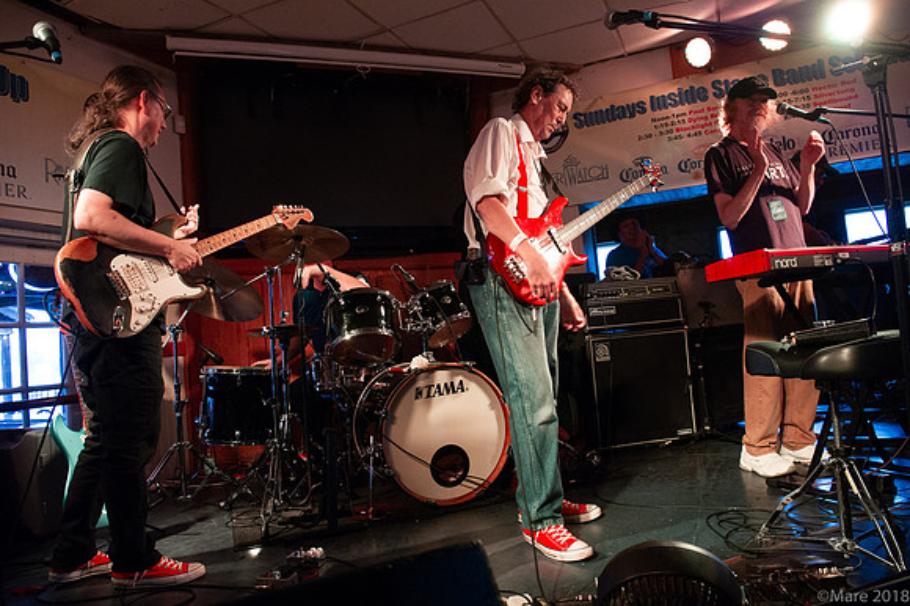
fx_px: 606
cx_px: 455
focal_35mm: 24
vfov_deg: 53.1
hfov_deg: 73.8
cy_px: 303
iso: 6400
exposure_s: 1/60
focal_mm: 24
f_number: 6.3
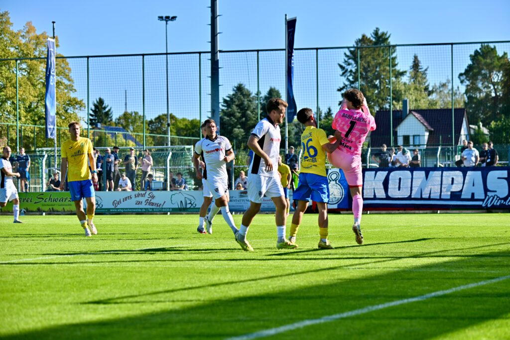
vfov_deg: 11.0
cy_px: 170
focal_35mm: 125
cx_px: 255
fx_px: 1771
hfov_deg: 16.4
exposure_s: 1/1600
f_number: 4.8
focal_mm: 125
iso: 220
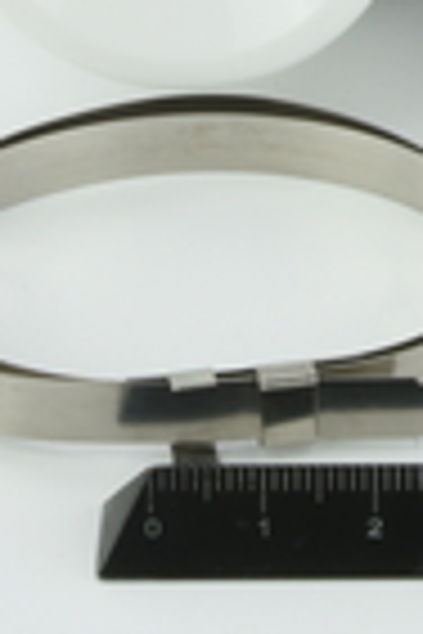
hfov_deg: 4.5
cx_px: 711
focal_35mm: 306
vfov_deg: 6.7
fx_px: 5393
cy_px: -202
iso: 64
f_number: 32
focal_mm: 60
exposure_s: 1/2.5
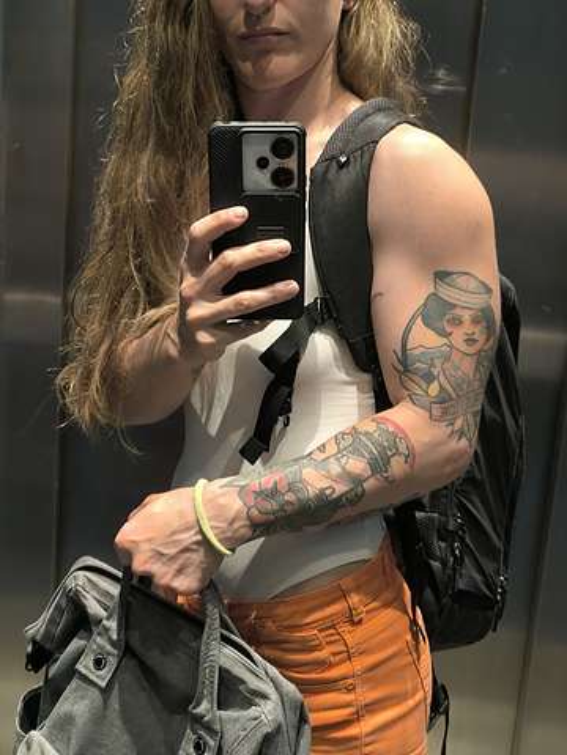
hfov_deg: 31.5
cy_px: 378
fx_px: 1005
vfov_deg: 41.2
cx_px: 284
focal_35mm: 46
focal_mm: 6.14
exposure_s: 1/50
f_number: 1.65
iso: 500
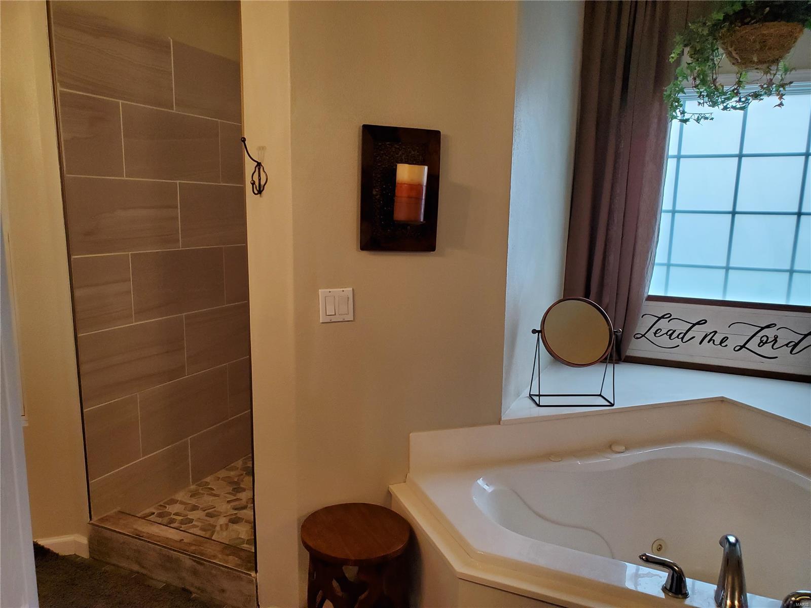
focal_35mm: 26
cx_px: 406
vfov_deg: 53.1
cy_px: 304
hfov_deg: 67.3
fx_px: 609
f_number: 2.4
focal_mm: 4.3
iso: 320
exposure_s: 1/120
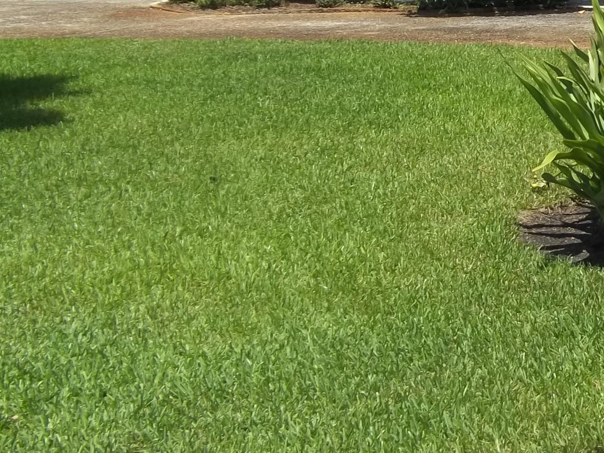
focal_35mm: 76
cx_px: 701
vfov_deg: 19.0
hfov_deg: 23.7
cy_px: 33
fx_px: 1326
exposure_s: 1/160
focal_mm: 5.7
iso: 64
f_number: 8.8
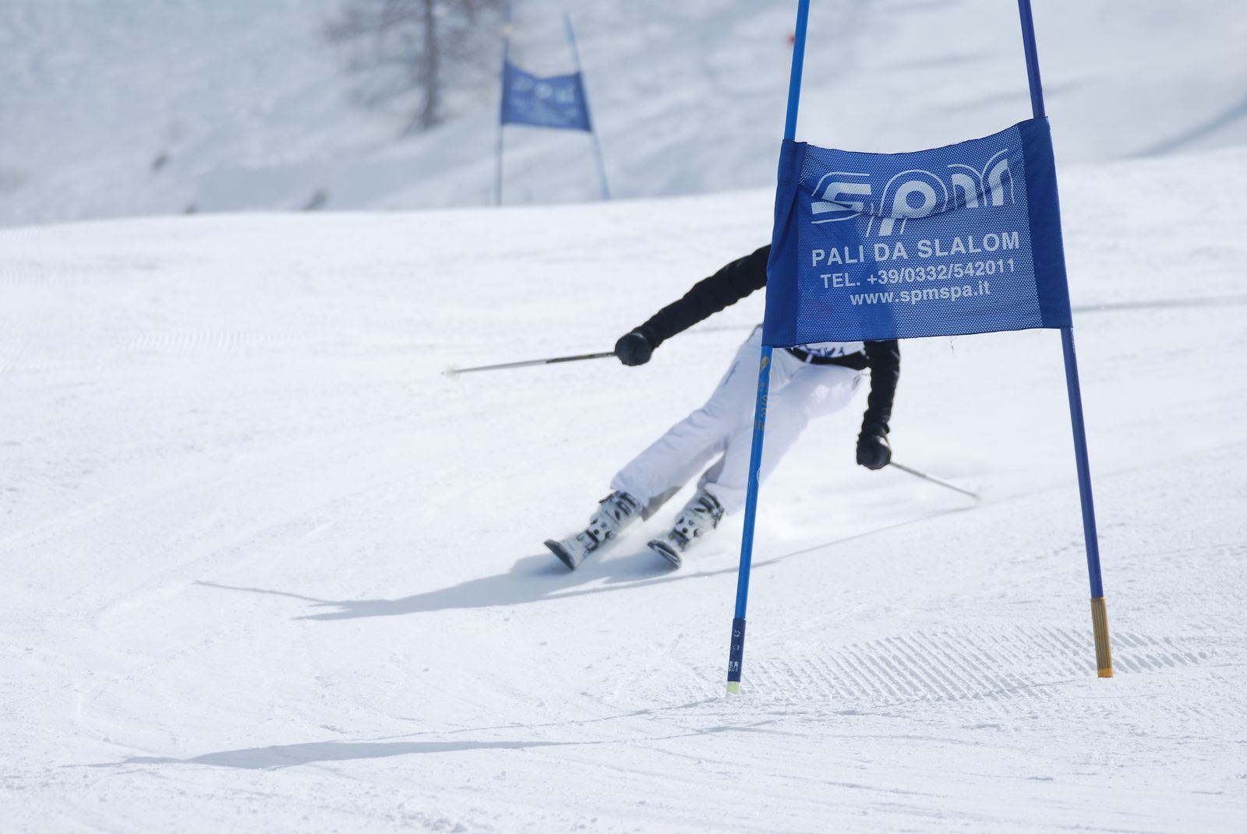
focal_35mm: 270
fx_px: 9363
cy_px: 417
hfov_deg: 7.6
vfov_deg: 5.1
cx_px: 624
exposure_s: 1/1250
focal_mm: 180
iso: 100
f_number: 5.3
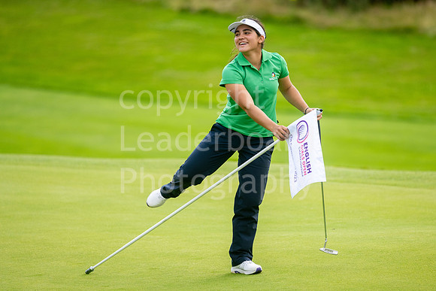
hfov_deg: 5.9
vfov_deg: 3.9
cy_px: 135
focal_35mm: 349
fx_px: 4230
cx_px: 253
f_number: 4
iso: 400
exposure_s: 1/640
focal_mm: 300
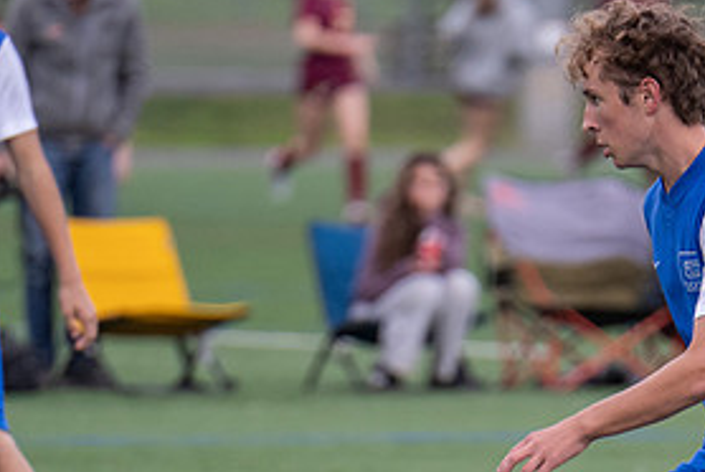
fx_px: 21642
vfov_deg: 1.2
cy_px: 574
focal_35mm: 1104
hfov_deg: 1.9
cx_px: 649
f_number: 5.6
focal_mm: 400
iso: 1250
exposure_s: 1/1000
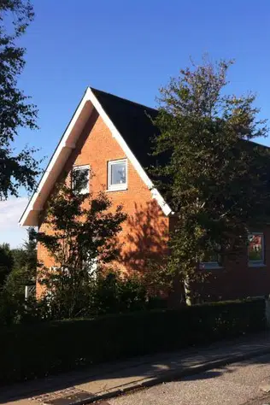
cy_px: 203
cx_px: 218
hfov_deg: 27.0
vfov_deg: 40.3
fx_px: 551
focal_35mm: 49
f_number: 2.8
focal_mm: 3.85
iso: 80
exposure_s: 1/754
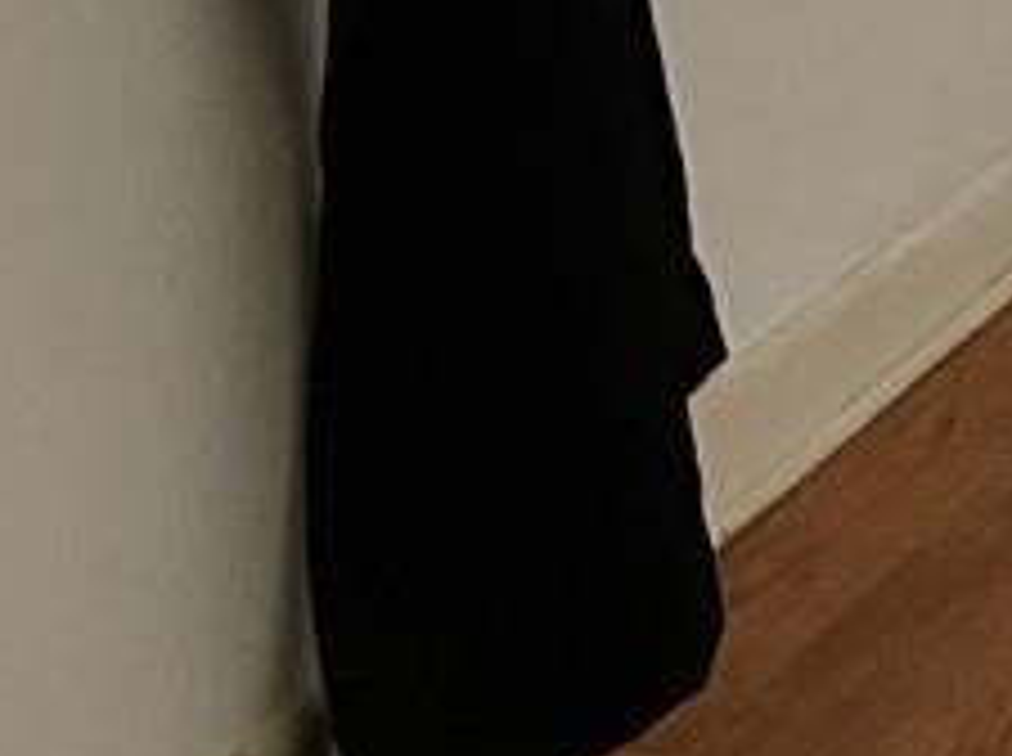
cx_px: 3216
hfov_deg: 8.5
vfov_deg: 7.6
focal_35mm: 186
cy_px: -752
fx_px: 5429
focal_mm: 3
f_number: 1.8
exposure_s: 1/60
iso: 40
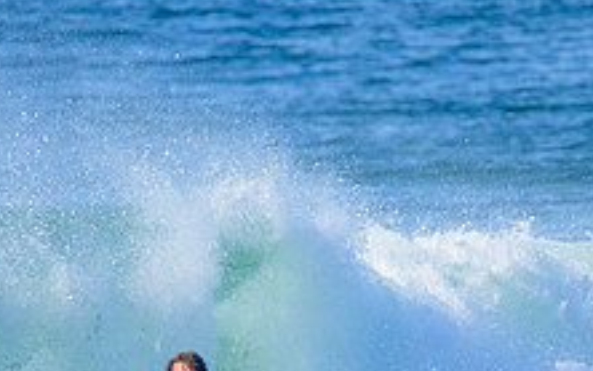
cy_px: 439
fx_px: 34505
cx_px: 136
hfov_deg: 1.0
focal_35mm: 2134
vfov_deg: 0.6
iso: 1250
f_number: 11
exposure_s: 1/2000
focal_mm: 800
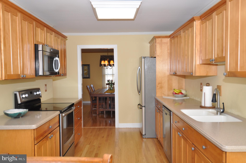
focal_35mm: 30
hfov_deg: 62.0
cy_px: 82
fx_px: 205
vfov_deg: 43.5
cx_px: 123
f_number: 4
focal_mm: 20
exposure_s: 1/60
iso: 250
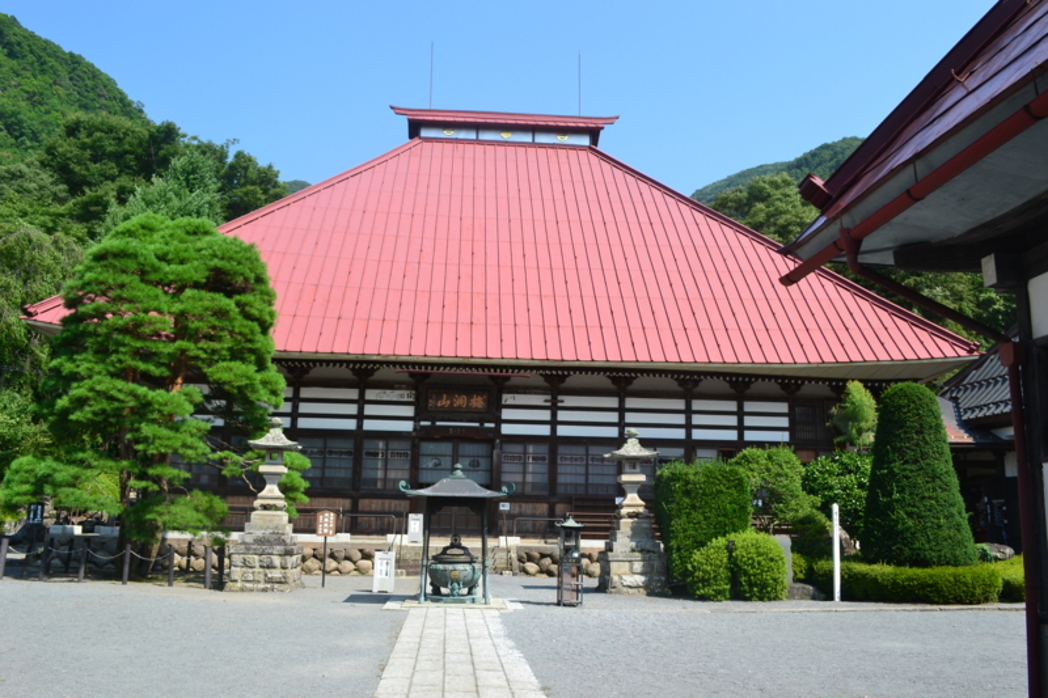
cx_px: 524
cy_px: 349
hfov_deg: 61.9
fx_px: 873
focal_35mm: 30
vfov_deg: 43.6
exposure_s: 1/320
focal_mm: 20
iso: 400
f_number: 10
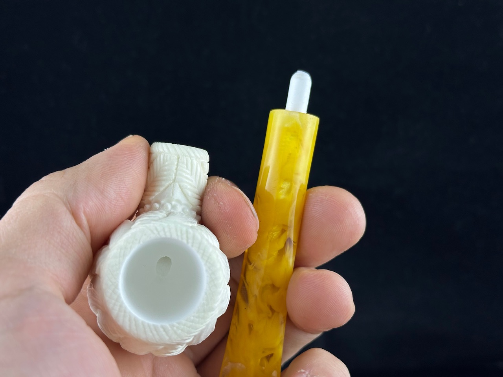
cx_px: 252
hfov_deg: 39.7
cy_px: 188
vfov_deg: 30.3
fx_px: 697
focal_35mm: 48
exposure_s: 1/292
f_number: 1.78
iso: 64
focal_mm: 6.86
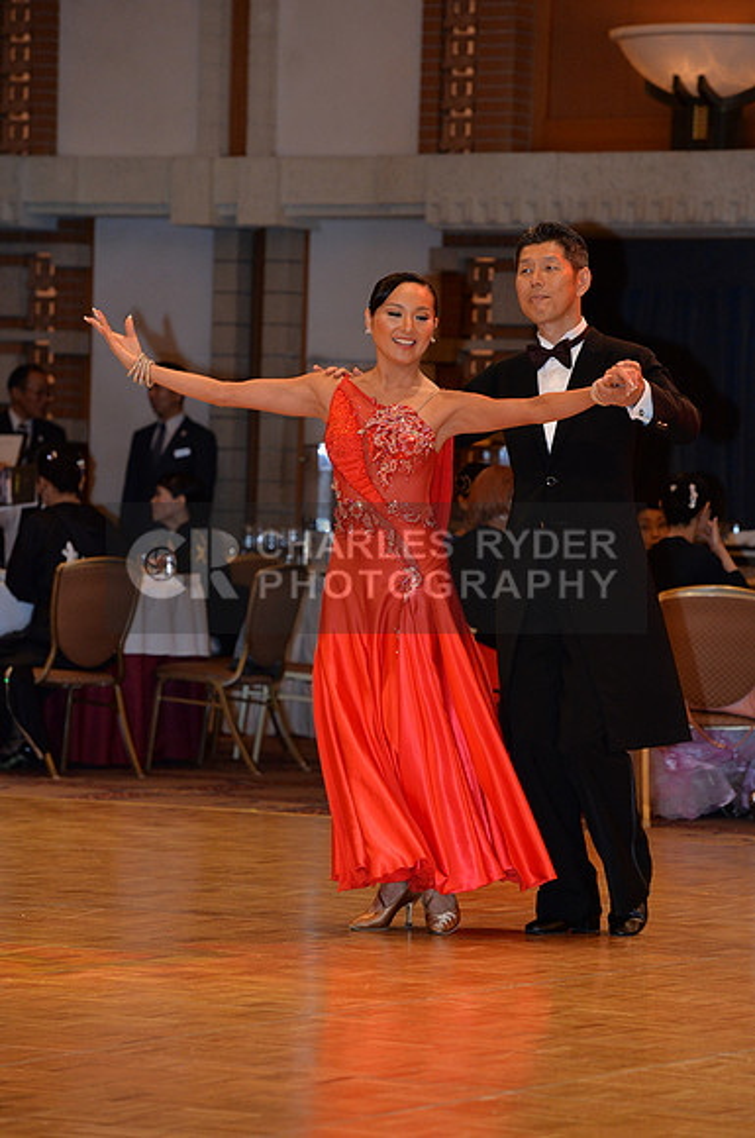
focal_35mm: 160
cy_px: 569
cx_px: 378
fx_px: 5048
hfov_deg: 8.6
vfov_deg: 12.9
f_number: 5.6
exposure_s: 1/250
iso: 1600
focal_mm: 160
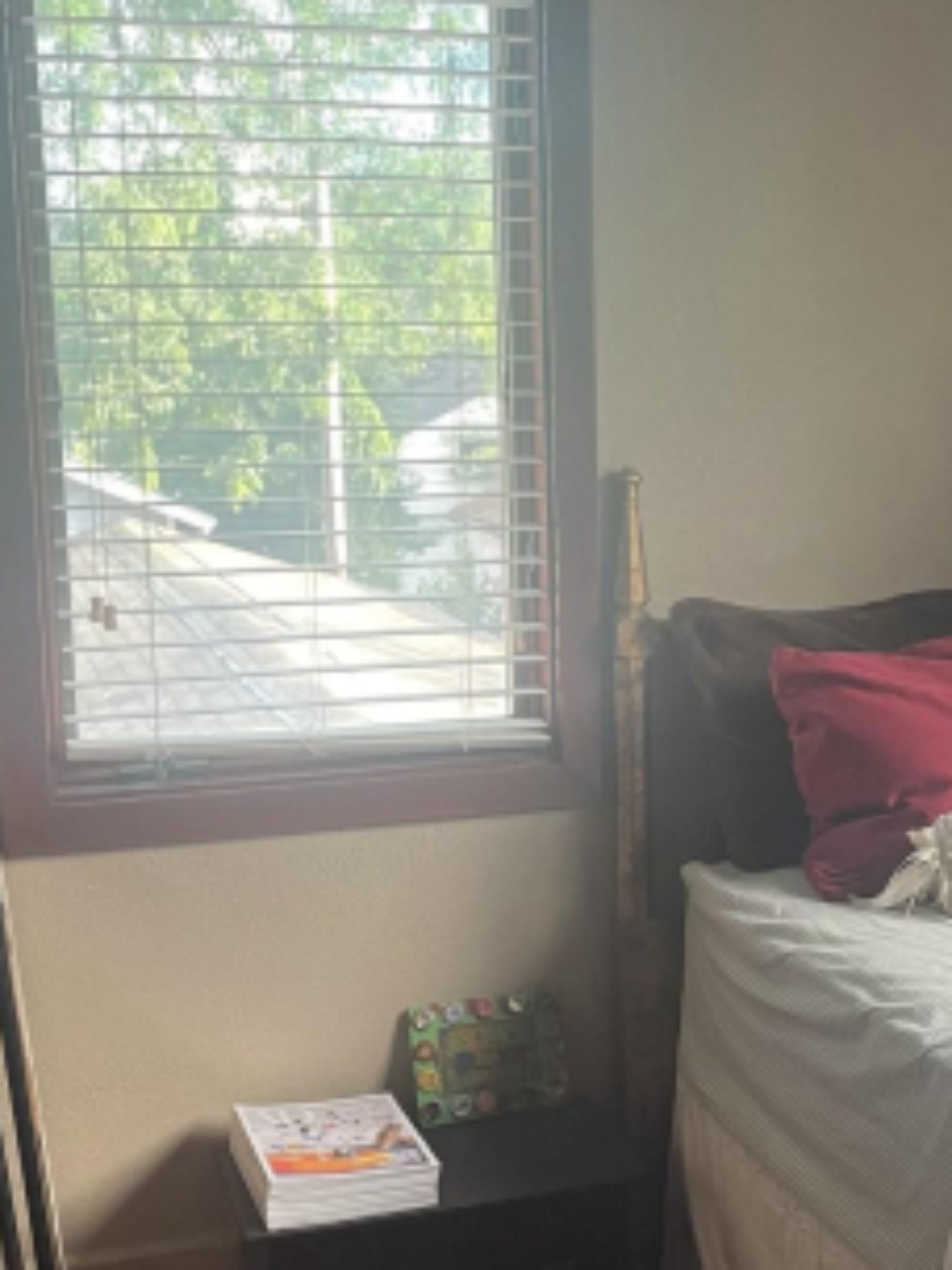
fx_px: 2090
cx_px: 647
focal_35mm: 57
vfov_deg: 33.8
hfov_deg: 25.5
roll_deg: +2.0
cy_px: 691
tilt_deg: -8.1
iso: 200
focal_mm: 4.2
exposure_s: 1/60
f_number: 1.6
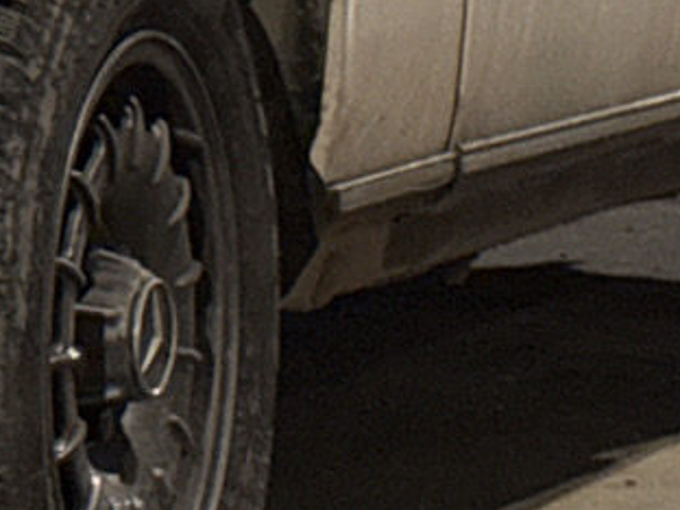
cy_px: -251
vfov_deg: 4.8
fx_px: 6050
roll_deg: +0.4
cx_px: -904
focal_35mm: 308
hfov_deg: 6.2
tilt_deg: -2.1
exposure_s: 1/28
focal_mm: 6.76
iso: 800
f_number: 1.78
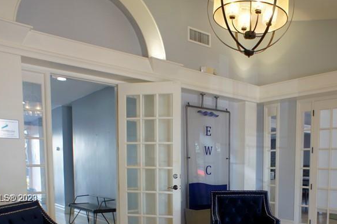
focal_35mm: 45
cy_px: 199
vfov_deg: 28.7
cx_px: 226
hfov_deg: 43.0
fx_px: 421
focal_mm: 16
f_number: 2.8
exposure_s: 1/30
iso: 200
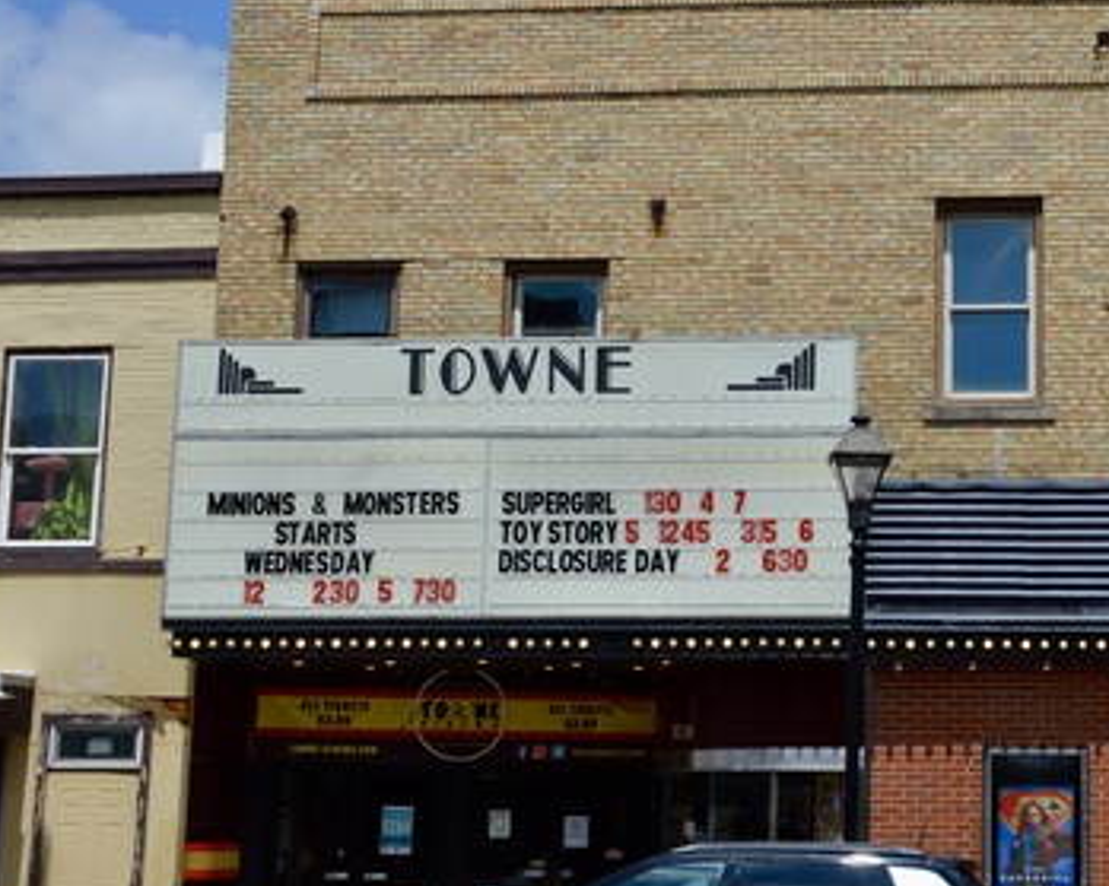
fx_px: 2034
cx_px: 931
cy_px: 457
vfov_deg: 24.6
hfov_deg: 29.6
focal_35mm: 62
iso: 100
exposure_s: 1/320
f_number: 9
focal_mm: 24
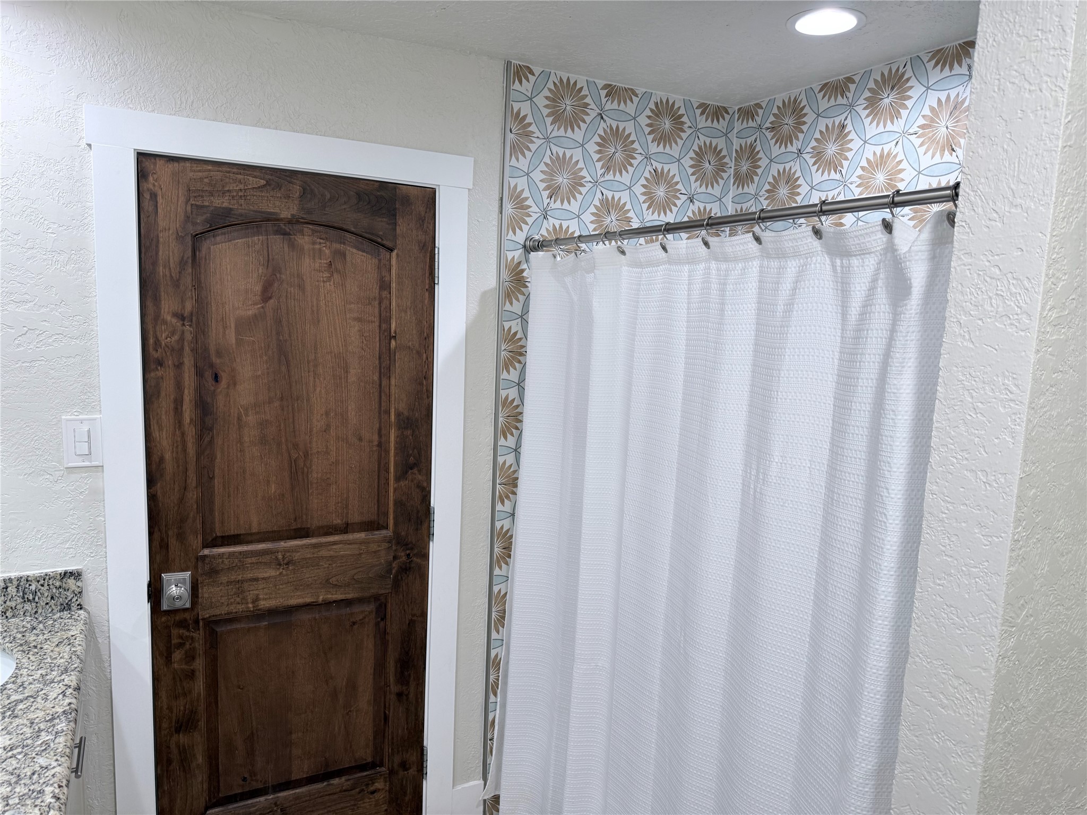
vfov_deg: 56.8
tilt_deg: -7.0
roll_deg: -2.1
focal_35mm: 24
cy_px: 408
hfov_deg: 71.6
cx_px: 544
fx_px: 754
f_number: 1.78
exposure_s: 1/120
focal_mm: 6.76
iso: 125
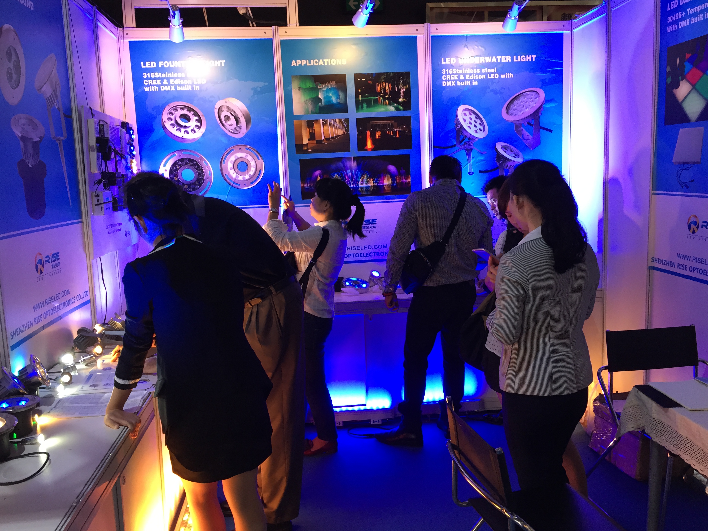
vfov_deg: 46.8
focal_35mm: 30
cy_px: 269
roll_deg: +0.8
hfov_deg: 60.0
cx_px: 349
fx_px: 614
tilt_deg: -7.3
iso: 32
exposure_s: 1/30
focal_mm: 4.15
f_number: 2.2
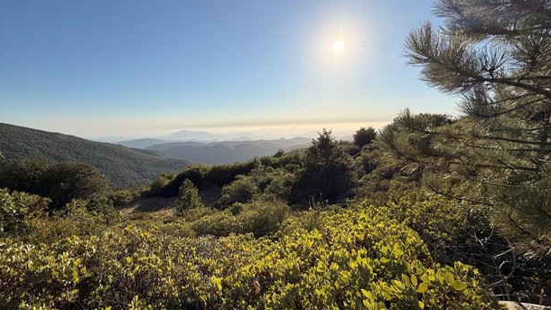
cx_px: 265
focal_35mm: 16
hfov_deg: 99.3
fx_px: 234
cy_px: 172
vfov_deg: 66.9
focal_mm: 2.22
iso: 50
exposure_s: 1/3663
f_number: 2.2
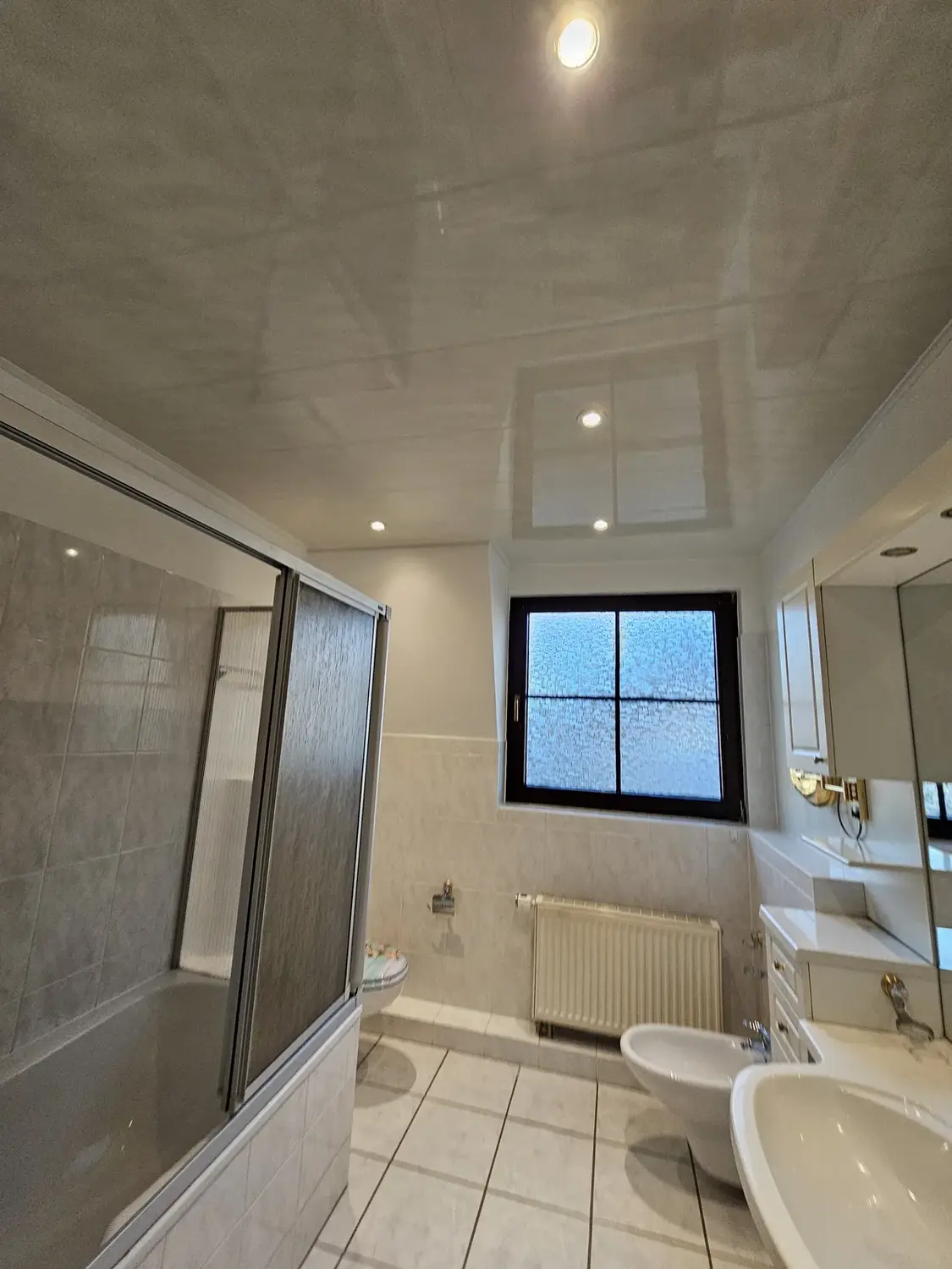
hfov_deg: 89.9
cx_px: 476
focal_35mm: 13
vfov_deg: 106.2
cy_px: 634
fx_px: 477
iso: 100
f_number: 2.2
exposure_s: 1/50
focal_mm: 2.2
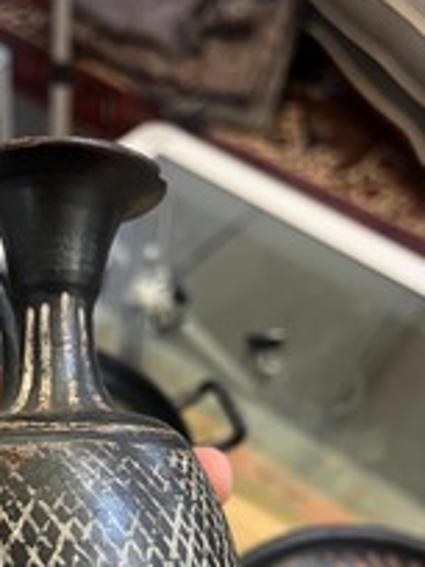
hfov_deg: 28.0
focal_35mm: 51
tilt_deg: -55.1
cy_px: 517
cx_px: 86
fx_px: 835
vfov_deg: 35.2
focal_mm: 5.1
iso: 125
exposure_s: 1/50
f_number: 1.6
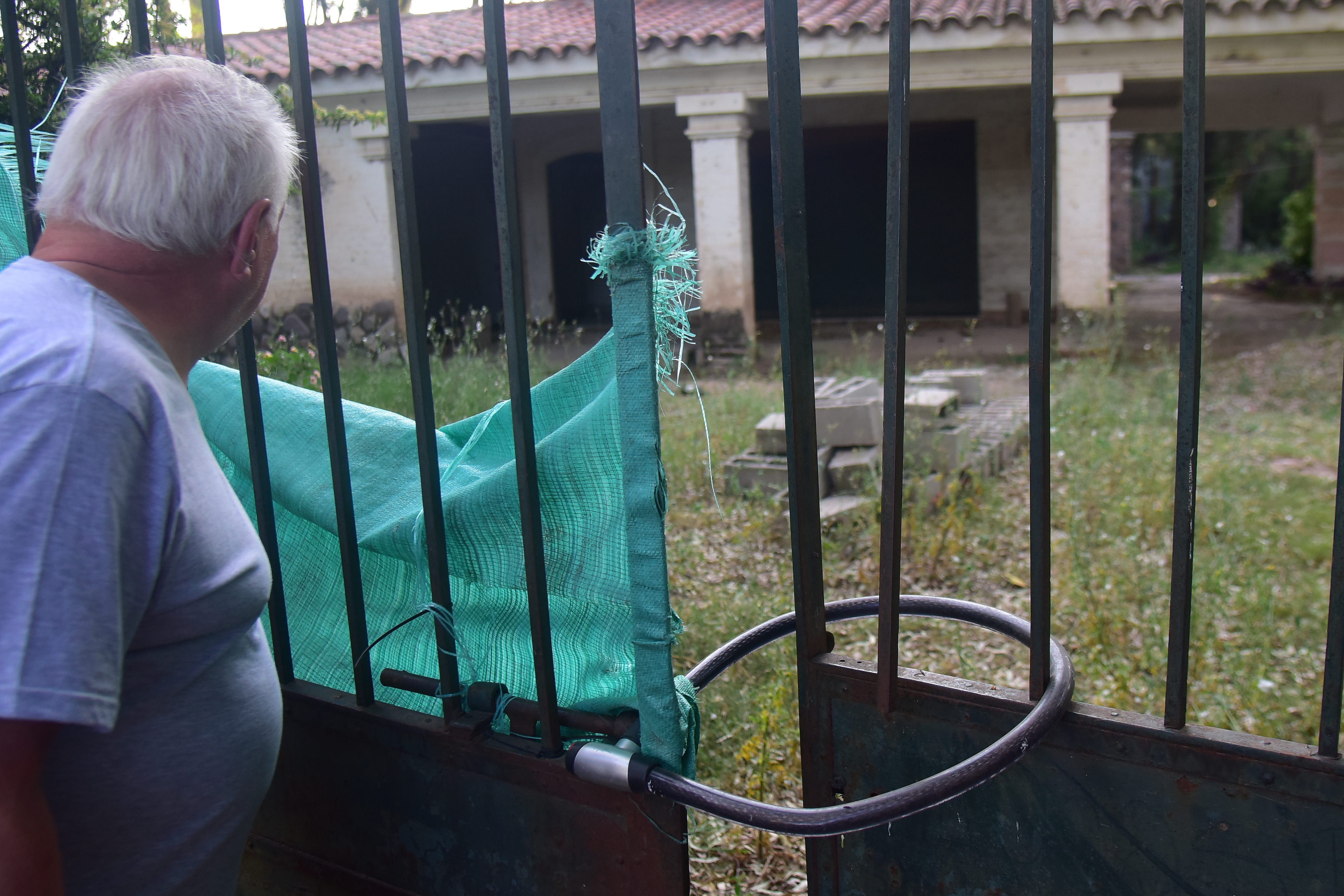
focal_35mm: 32
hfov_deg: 58.6
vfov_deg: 41.1
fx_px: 1195
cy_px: 438
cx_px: 751
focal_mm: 24
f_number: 4
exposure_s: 1/400
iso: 800
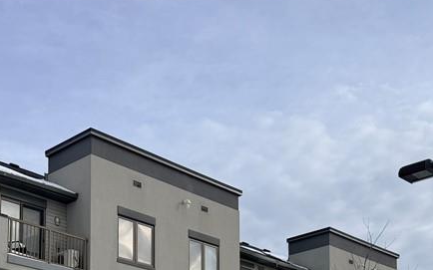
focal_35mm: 60
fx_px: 708
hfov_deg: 34.0
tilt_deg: +7.4
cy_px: 368
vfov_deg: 19.6
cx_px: 234
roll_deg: +0.0
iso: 80
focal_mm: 6.76
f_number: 1.78
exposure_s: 1/6711
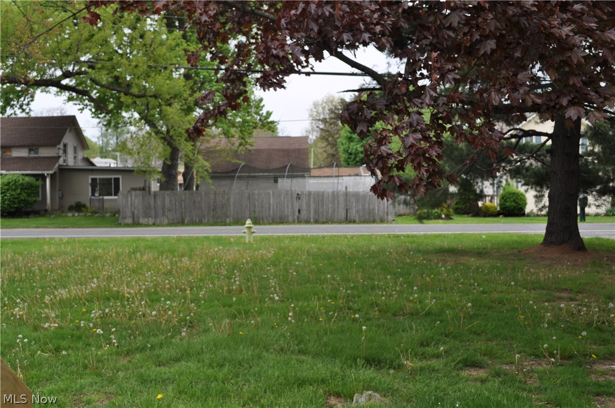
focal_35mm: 42
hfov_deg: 46.5
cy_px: 204
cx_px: 308
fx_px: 716
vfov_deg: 31.8
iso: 200
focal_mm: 28
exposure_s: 1/200
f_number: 7.1
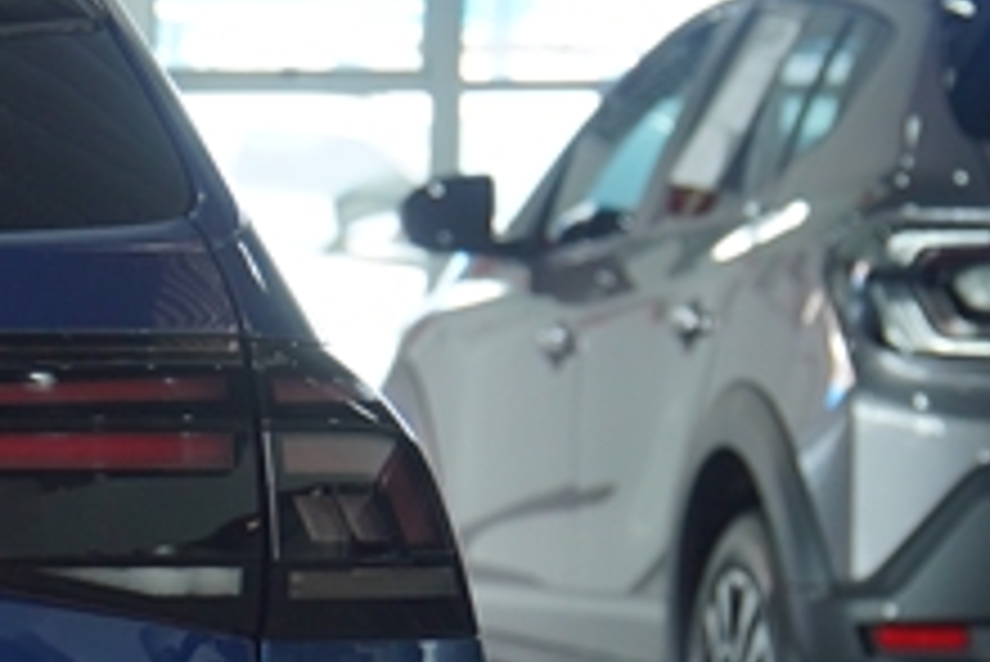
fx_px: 7292
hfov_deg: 7.5
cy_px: 903
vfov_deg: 5.2
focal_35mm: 265
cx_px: -873
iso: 200
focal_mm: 38
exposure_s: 1/80
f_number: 3.2
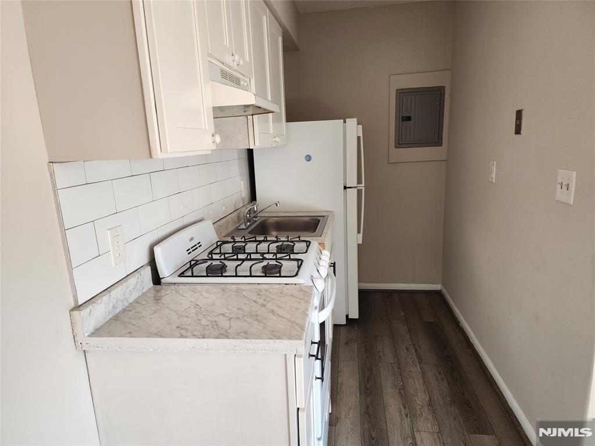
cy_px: 223
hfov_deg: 73.9
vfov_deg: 58.9
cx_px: 298
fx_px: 395
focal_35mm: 23
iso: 160
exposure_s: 1/180
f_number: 1.8
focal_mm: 6.4
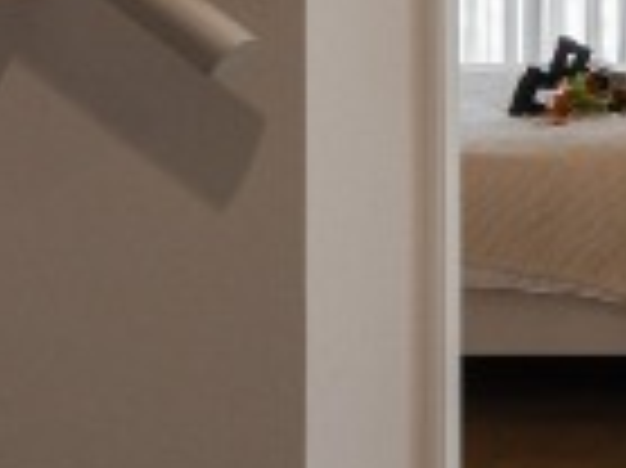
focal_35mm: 97
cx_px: 1331
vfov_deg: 14.1
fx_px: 1753
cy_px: -274
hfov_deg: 15.3
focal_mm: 14
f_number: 7.1
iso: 100
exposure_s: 1/200
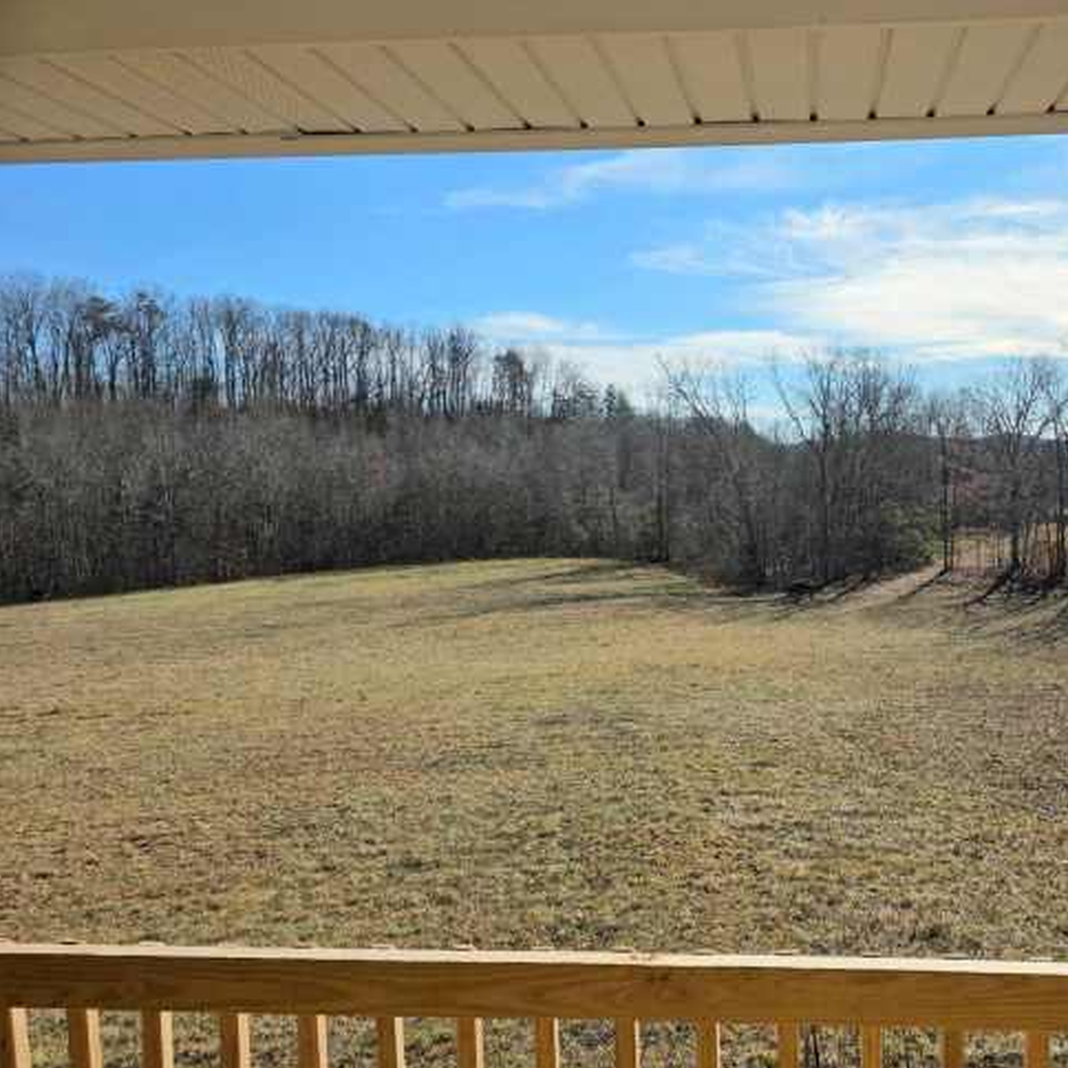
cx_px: 734
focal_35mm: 28
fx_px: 977
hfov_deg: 55.8
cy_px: 545
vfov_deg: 57.3
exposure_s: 1/10000
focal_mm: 6.3
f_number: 1.7
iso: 64
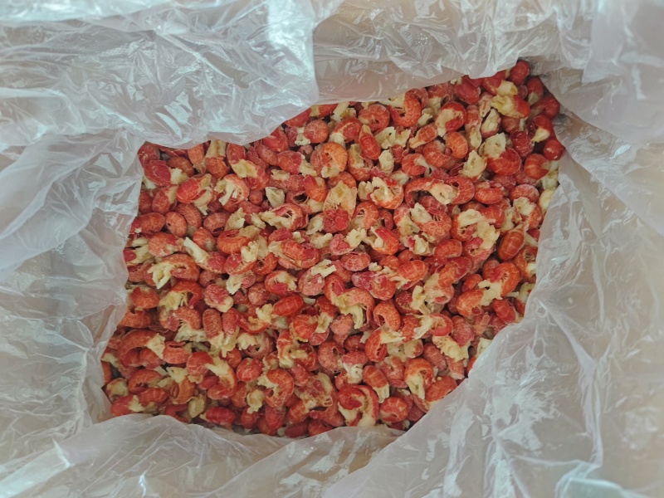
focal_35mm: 23
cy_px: 249
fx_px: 441
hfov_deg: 73.9
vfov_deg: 58.9
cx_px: 332
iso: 2611
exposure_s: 1/25
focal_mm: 5.56
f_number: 1.88
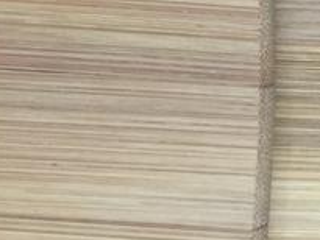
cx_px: 506
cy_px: -151
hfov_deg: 12.8
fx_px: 1341
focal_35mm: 145
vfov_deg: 9.8
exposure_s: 1/17
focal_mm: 4.15
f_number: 2.2
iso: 40
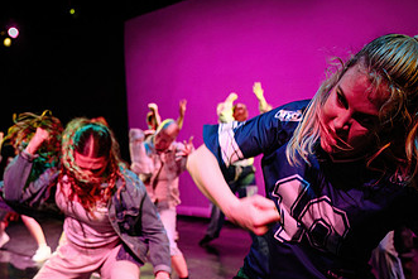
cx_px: 164
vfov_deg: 30.8
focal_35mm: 42
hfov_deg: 46.1
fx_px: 488
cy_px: 239
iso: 2000
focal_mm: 24
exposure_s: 1/300
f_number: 2.8
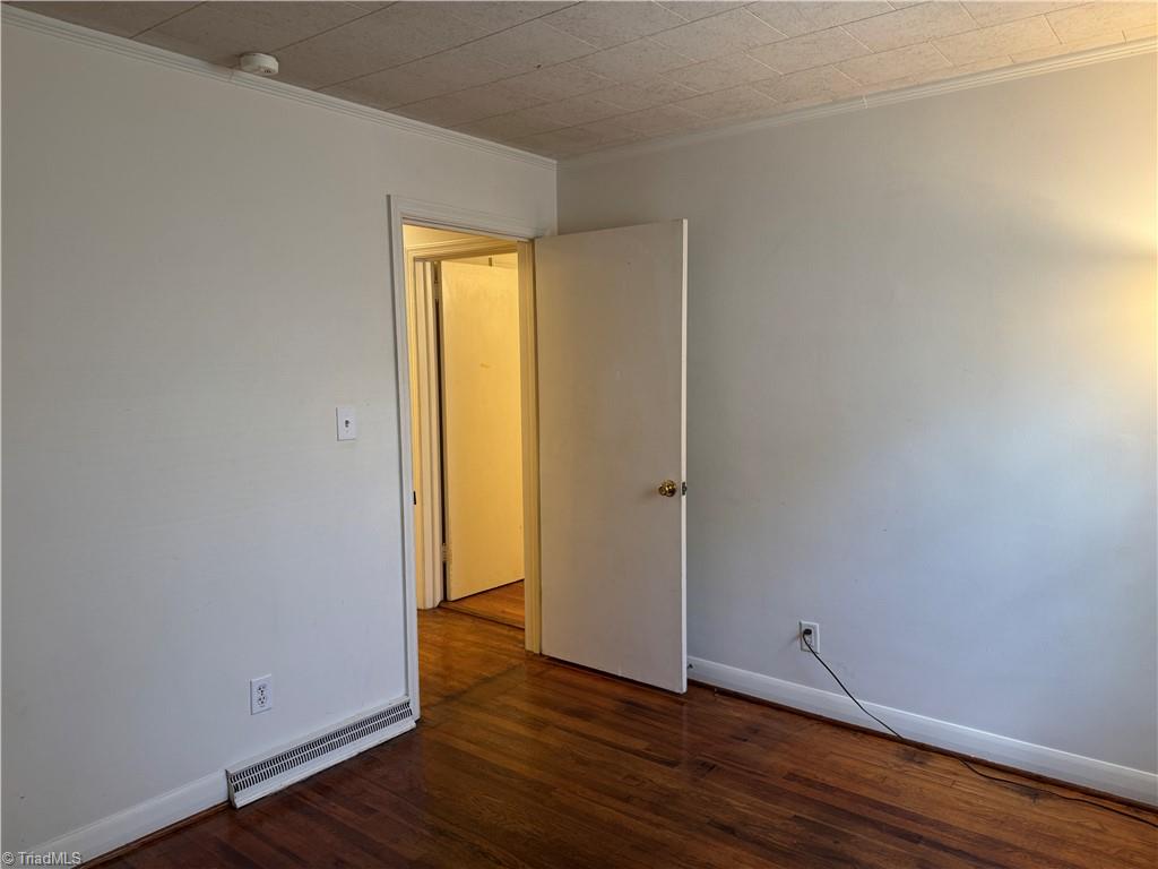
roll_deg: +0.1
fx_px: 803
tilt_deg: -7.3
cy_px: 434
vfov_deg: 56.8
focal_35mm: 24
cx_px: 579
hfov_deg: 71.6
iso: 125
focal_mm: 6.76
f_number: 1.78
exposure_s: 1/60
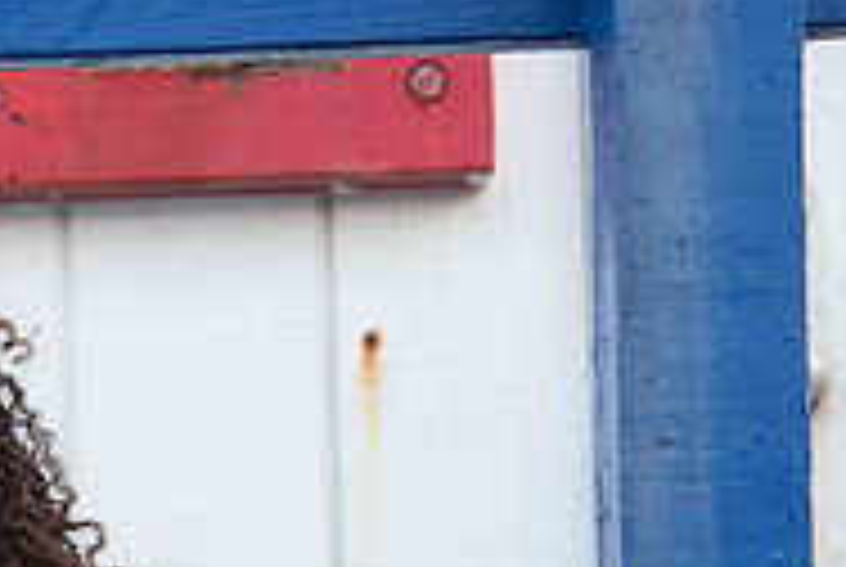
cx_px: -180
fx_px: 4496
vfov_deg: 7.2
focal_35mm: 191
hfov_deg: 10.6
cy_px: 601
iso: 400
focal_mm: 62
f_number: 4
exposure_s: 1/250
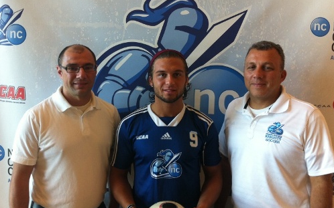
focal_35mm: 38
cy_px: 92
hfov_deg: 51.6
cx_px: 165
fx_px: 346
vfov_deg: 33.5
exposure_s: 1/20
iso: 80
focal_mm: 3.85
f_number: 2.8
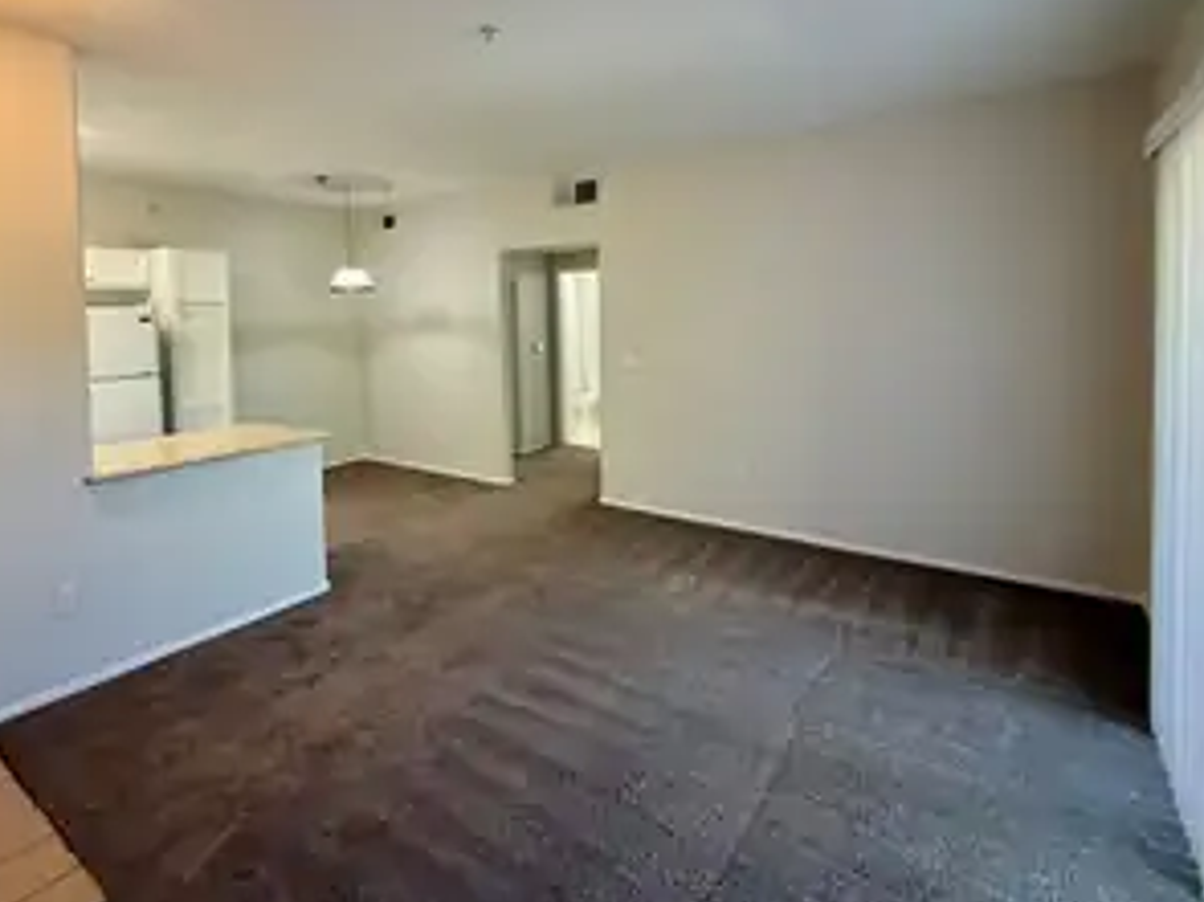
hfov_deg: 84.4
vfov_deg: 67.6
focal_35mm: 19
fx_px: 661
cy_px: 339
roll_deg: +1.5
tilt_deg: -2.3
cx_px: 543
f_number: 2.2
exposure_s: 1/120
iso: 320
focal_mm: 2.22
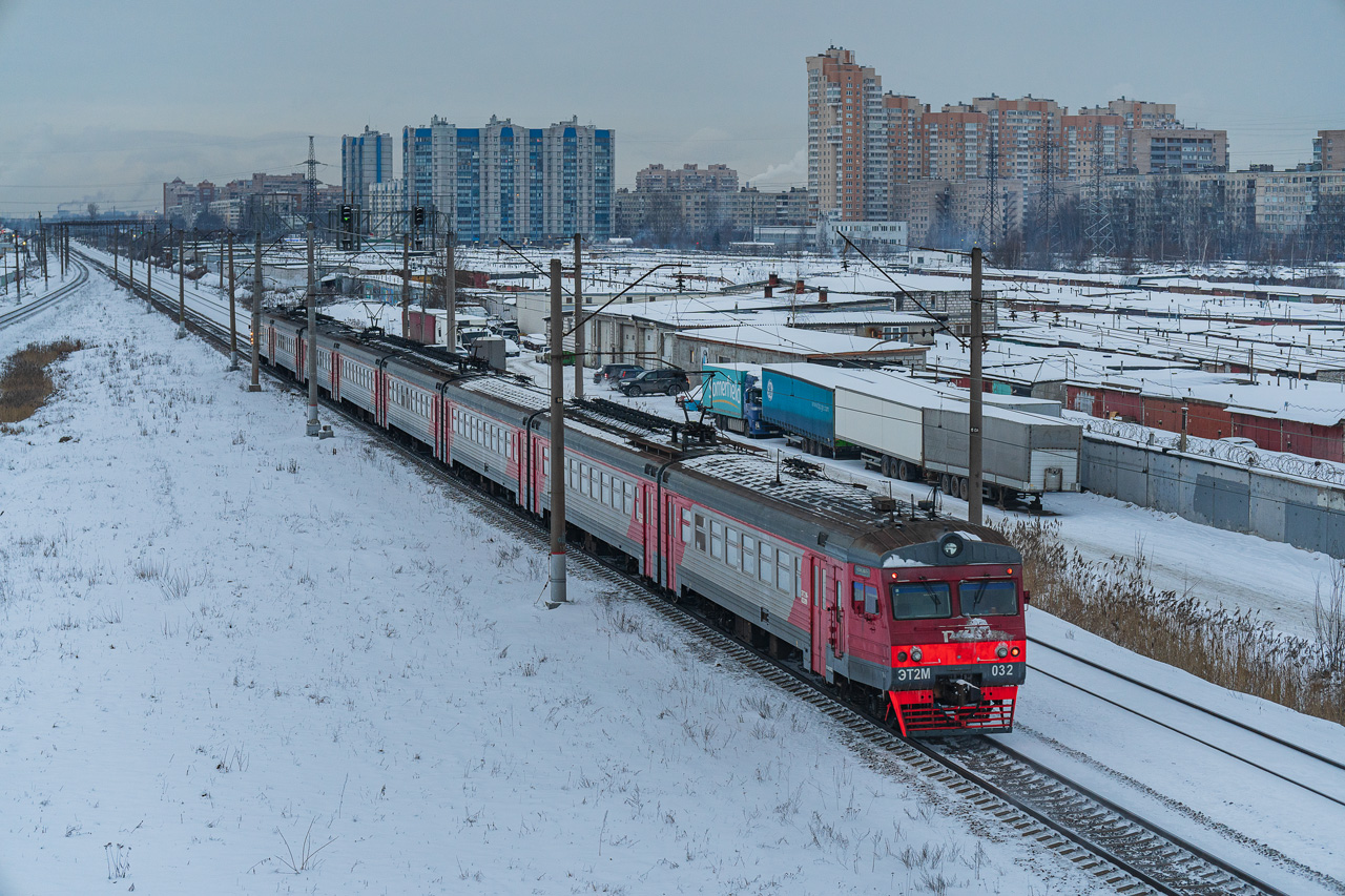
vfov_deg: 18.2
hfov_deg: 27.0
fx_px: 2802
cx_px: 672
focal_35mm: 75
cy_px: 448
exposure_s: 1/400
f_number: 5
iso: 800
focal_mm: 75
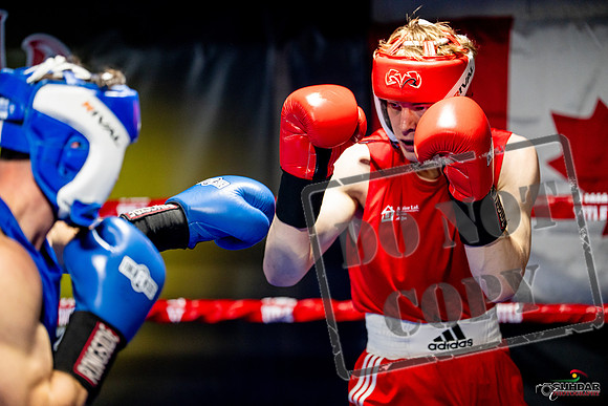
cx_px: 304
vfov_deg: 12.0
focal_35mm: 114
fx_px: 1926
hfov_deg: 17.9
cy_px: 203
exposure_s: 1/800
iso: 3200
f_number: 2
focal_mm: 114
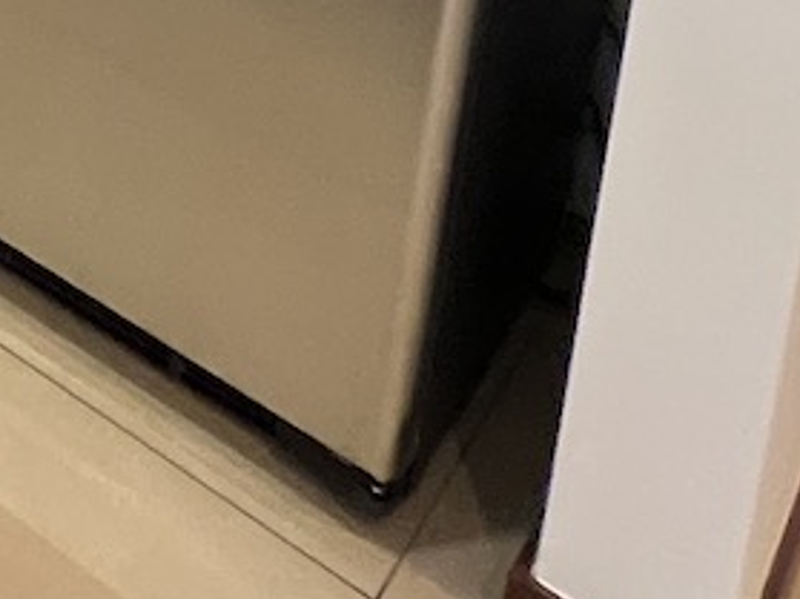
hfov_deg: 17.3
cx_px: -900
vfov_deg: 13.9
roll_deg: -0.9
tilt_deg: -9.0
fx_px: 1617
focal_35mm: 70
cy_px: -876
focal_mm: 1.57
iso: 400
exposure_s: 1/60
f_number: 1.8
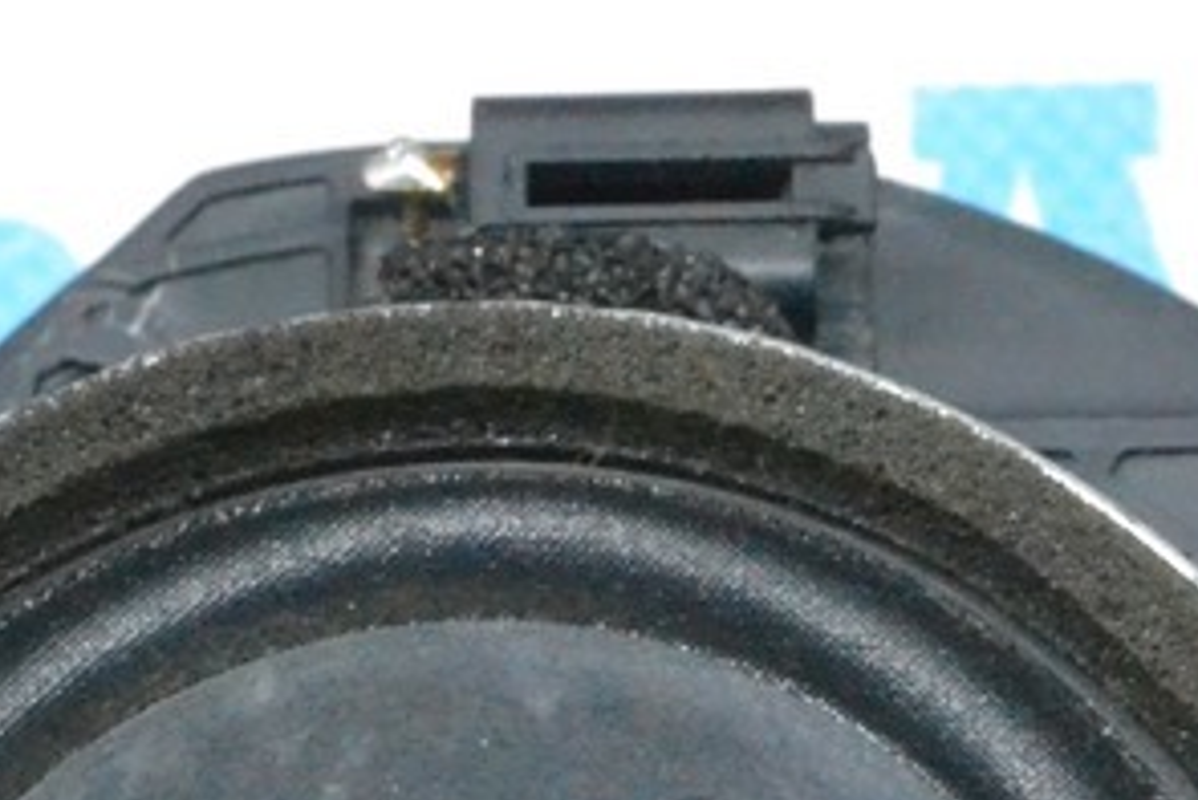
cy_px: 1314
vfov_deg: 5.4
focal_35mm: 250
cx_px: 698
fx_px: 8323
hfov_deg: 8.2
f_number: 9
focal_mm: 48
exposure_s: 1/160
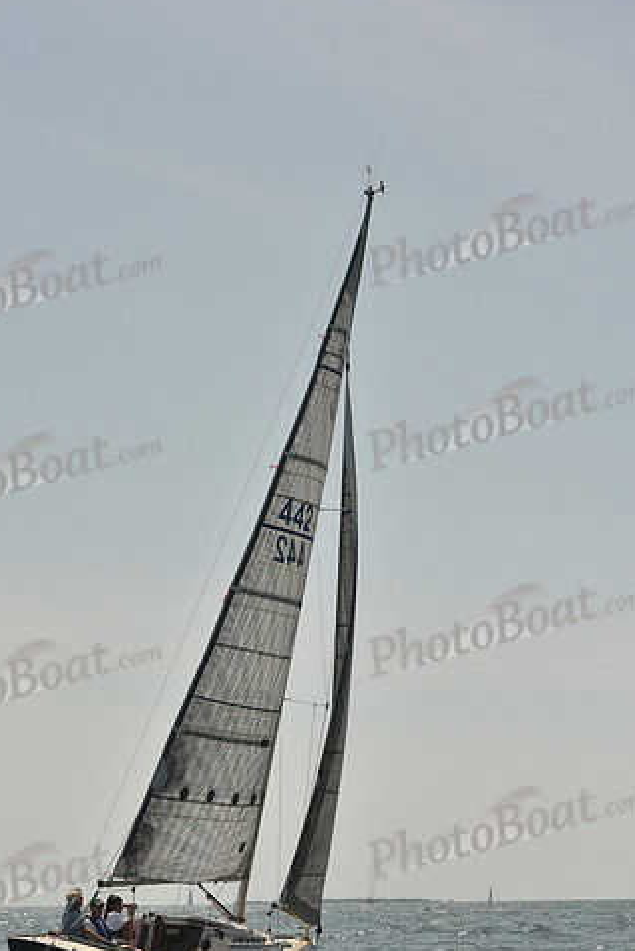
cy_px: 551
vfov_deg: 23.9
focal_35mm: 85
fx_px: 2247
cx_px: 266
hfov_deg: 16.1
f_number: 8
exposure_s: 1/1250
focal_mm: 70
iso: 320
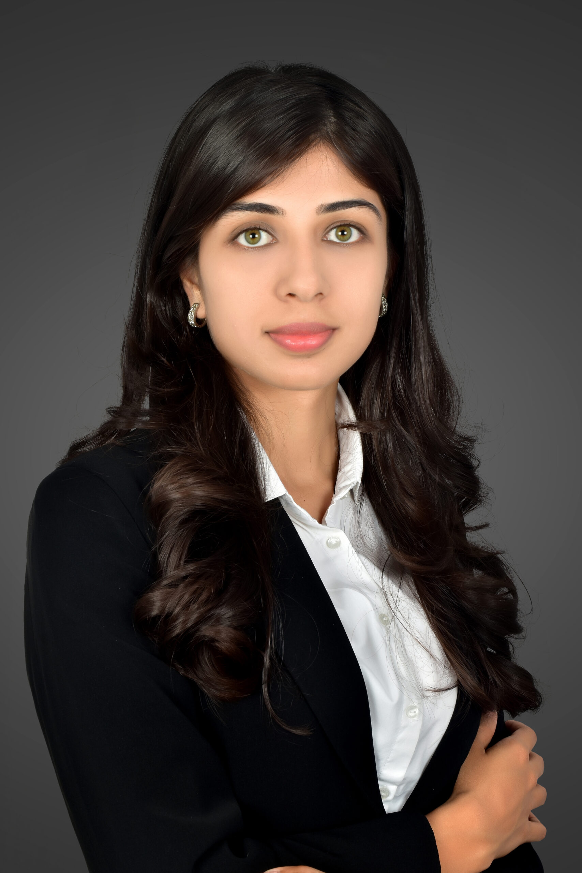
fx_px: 2037
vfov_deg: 24.2
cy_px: 436
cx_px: 291
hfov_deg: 16.3
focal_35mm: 84
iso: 100
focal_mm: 56
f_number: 14
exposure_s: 1/125
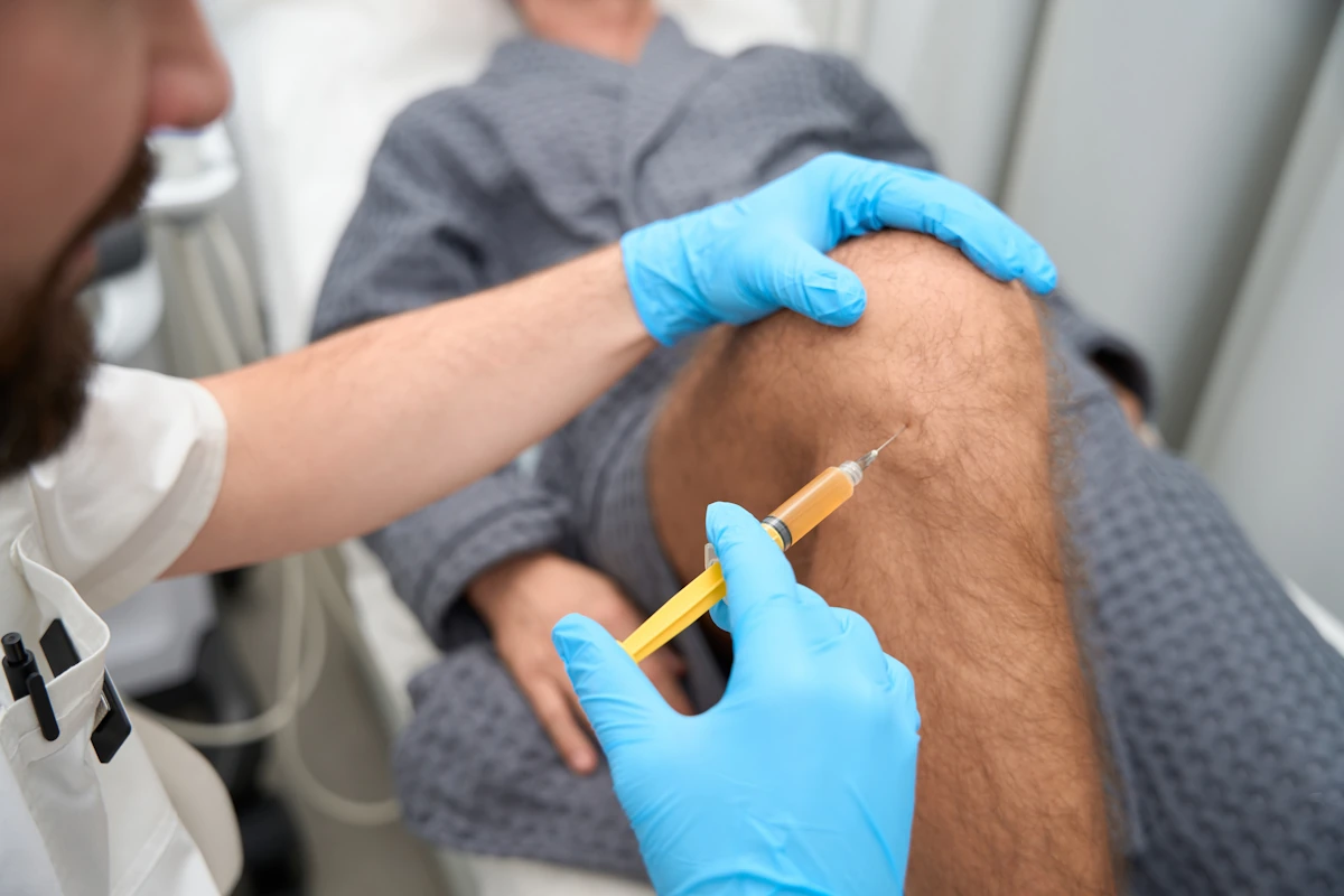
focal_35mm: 37
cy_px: 448
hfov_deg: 51.9
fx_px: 1381
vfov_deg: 35.9
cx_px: 672
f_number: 3.2
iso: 100
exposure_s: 1/250
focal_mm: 37
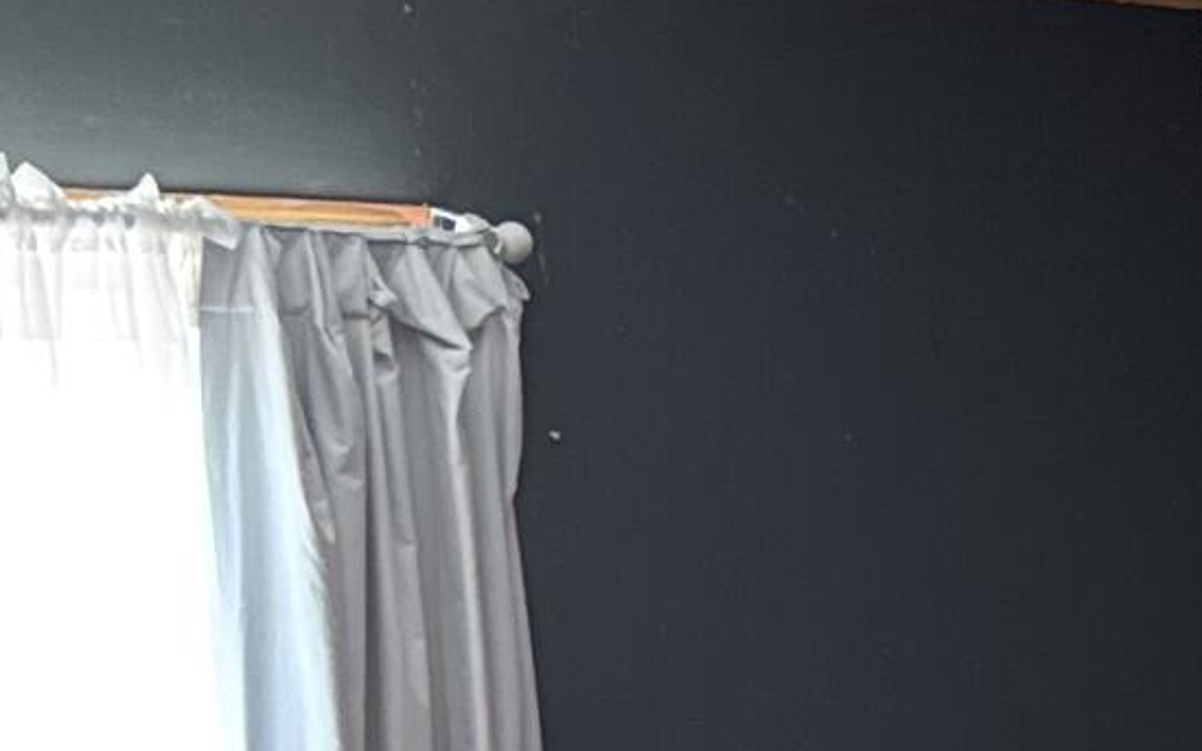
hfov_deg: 14.4
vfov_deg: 9.2
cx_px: 1570
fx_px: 4553
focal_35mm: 139
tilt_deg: -6.9
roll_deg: +1.8
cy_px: 1053
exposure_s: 1/60
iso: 250
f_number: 1.78
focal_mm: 6.76
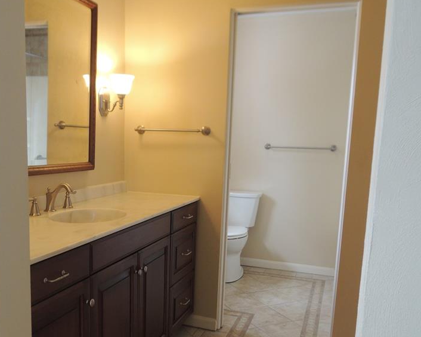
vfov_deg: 43.0
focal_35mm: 34
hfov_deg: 52.6
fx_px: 423
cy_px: 213
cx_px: 173
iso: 250
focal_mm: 4.3
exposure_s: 1/30
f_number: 2.8
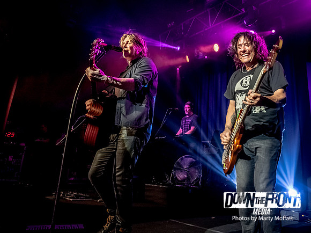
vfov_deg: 48.1
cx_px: 184
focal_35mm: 29
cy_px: 96
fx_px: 259
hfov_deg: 61.5
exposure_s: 1/200
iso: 1600
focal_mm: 12
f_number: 3.5
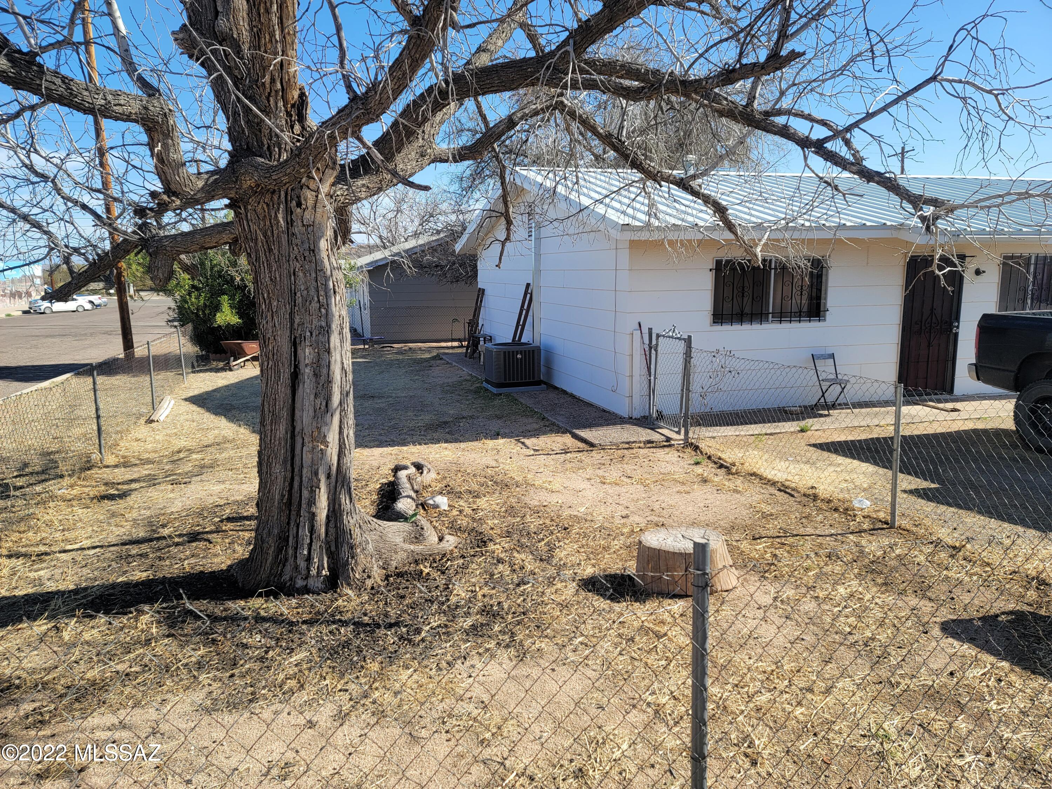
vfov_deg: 54.9
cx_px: 526
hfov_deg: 69.4
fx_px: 760
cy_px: 394
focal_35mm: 25
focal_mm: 7
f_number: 1.8
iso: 20
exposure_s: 1/617
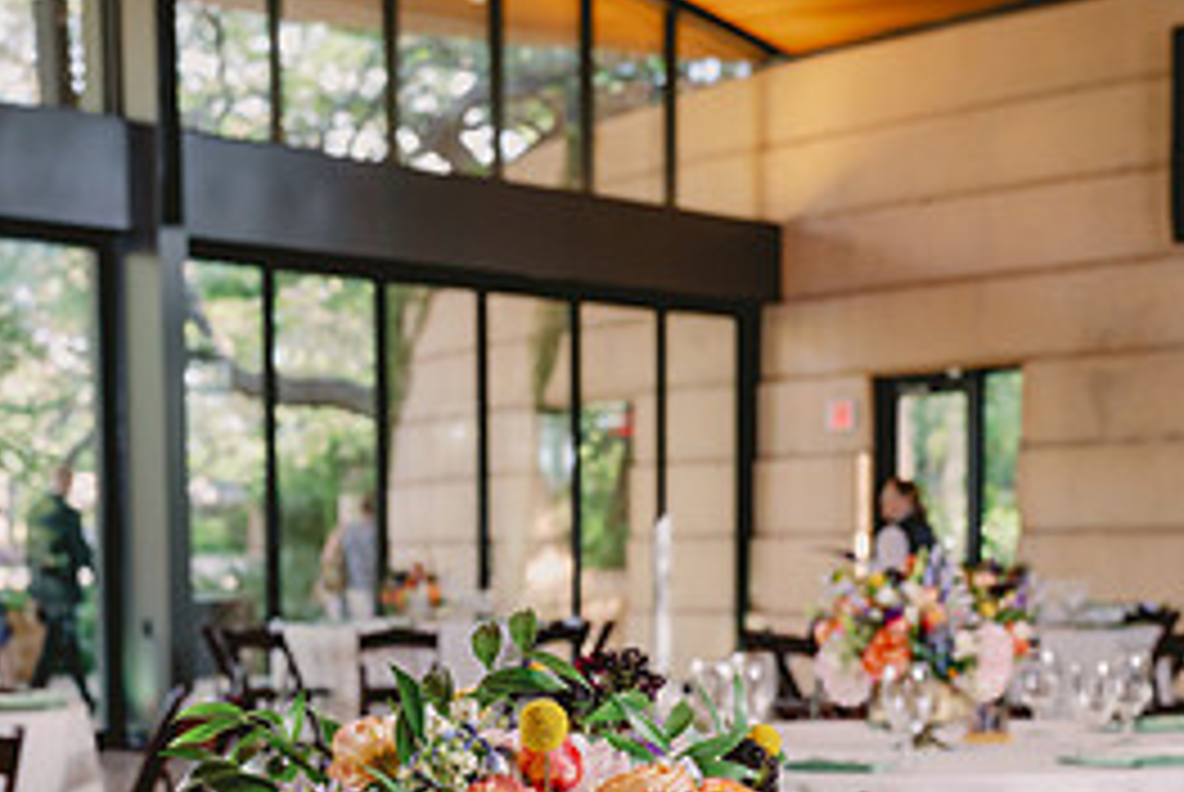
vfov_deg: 15.6
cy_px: 839
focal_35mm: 86
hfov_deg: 23.6
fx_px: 2832
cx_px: 437
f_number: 5.6
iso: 640
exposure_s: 1/80
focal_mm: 39
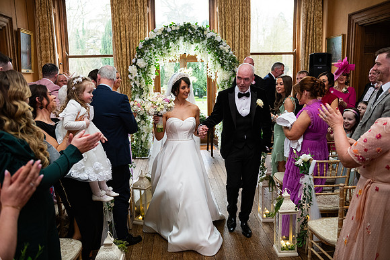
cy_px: 130
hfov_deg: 58.7
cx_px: 195
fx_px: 347
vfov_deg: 41.1
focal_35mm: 32
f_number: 3.5
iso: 1000
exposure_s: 1/160
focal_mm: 32
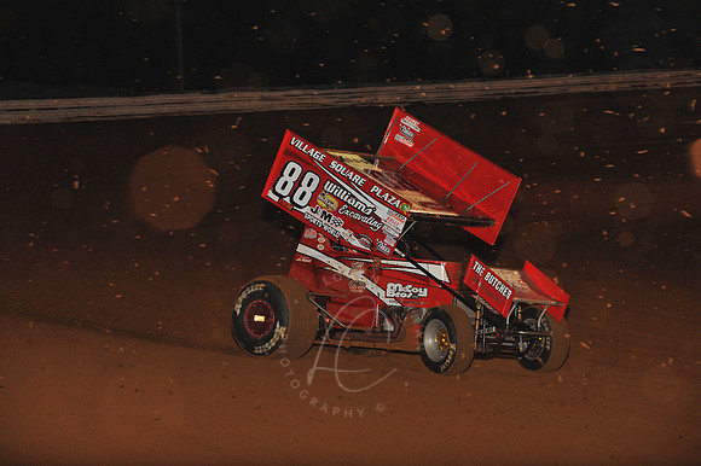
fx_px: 2627
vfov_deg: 10.1
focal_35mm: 135
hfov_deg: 15.2
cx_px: 350
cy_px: 233
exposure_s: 1/320
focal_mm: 135
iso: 1250
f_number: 7.1
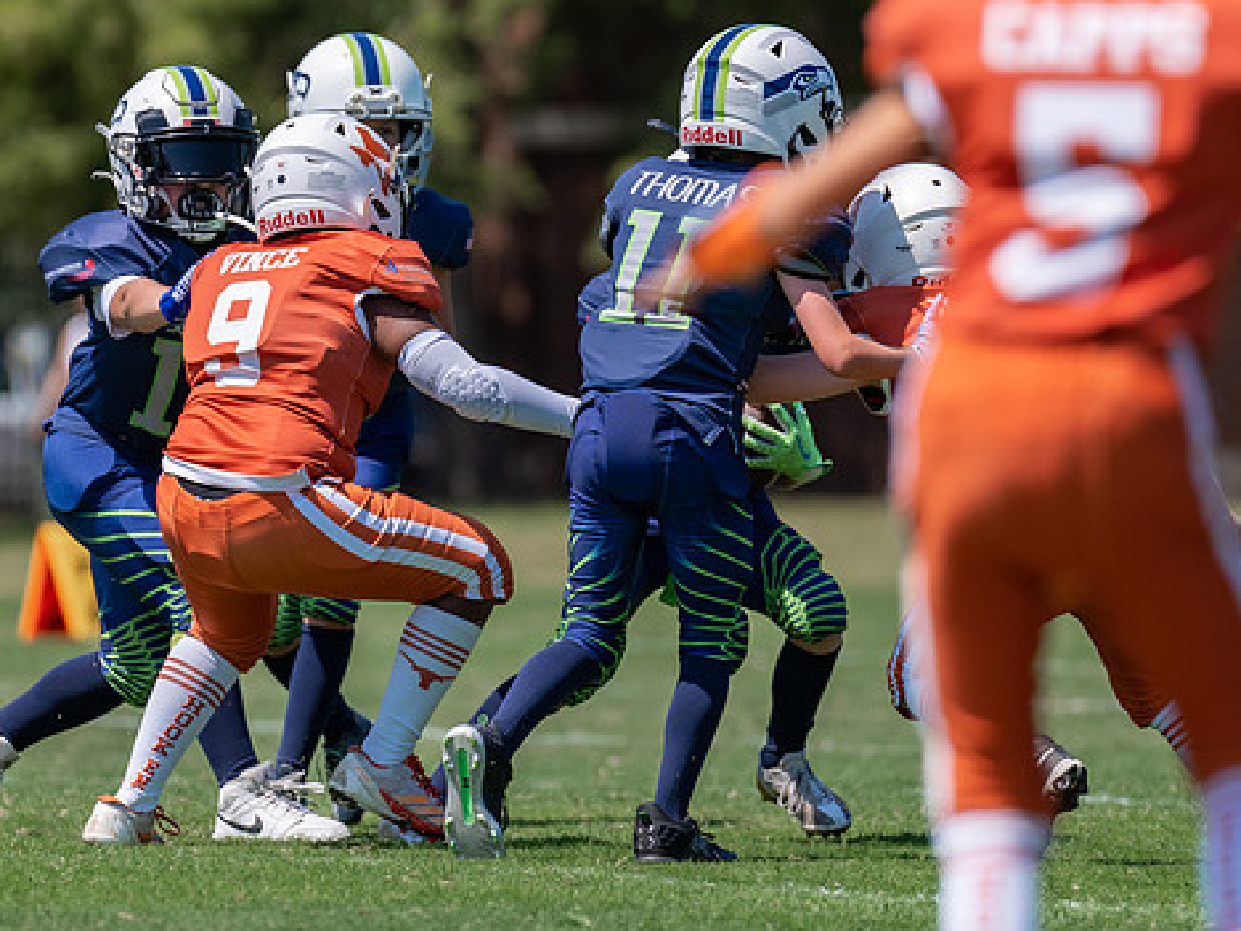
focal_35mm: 485
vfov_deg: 3.1
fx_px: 17387
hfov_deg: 4.1
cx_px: 506
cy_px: 430
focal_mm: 200
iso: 100
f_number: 2.8
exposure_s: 1/2500
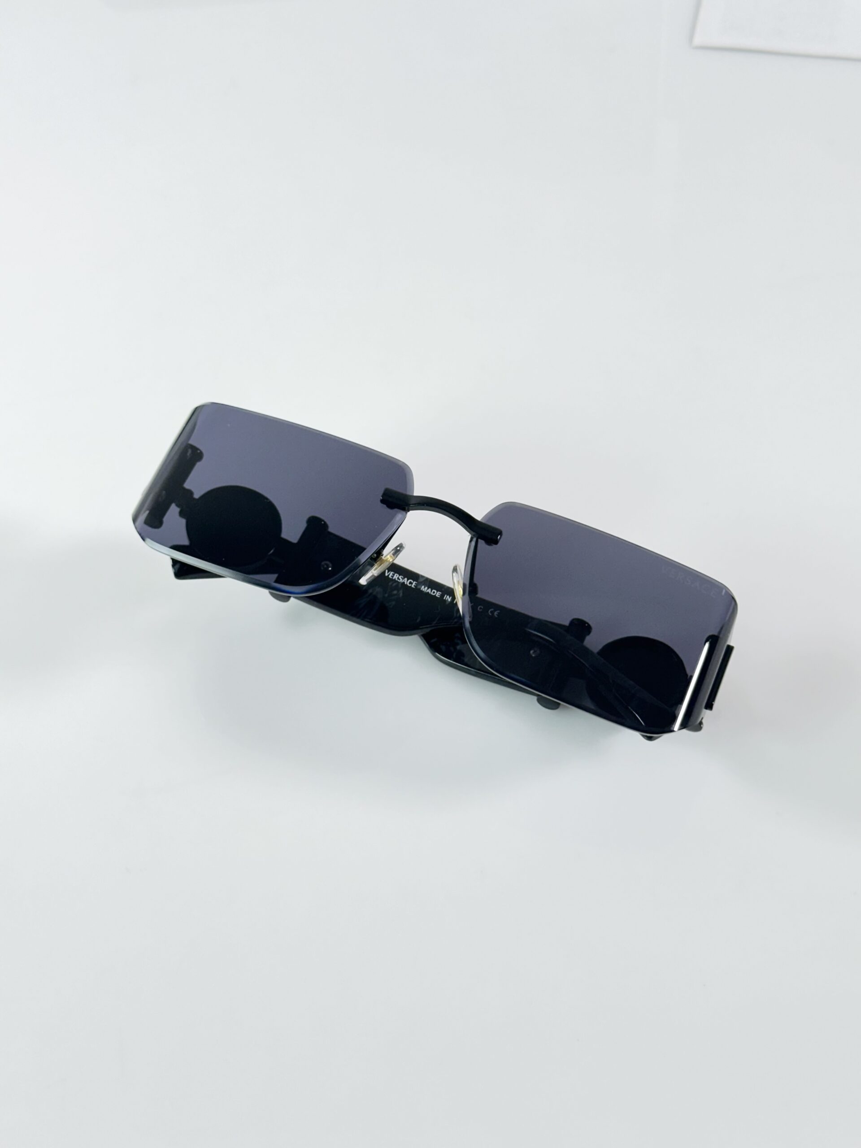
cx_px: 430
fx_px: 1592
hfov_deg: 30.3
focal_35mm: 48
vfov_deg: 39.7
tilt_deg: -53.4
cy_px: 574
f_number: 1.78
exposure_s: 1/100
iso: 80
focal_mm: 6.86
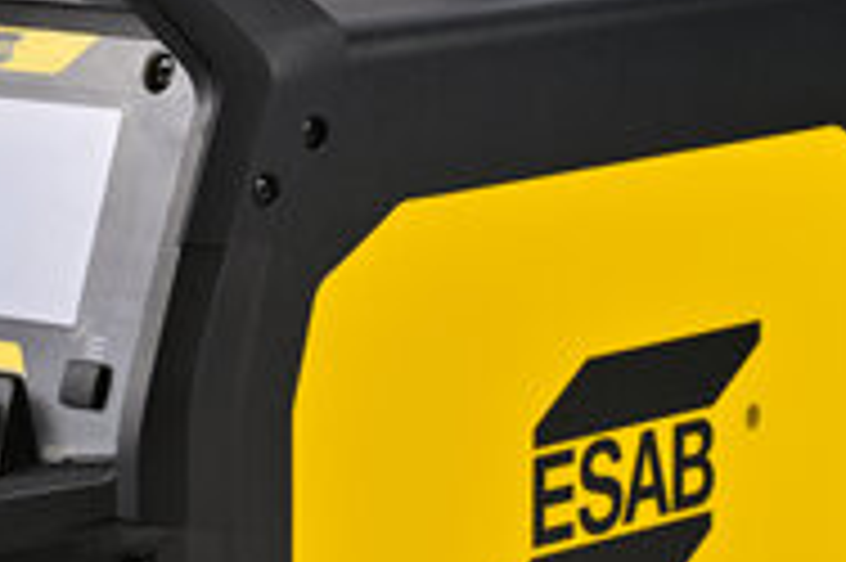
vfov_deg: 6.7
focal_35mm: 205
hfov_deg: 10.0
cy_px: 479
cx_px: 135
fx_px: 4813
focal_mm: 70
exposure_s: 1/160
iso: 64
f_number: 10
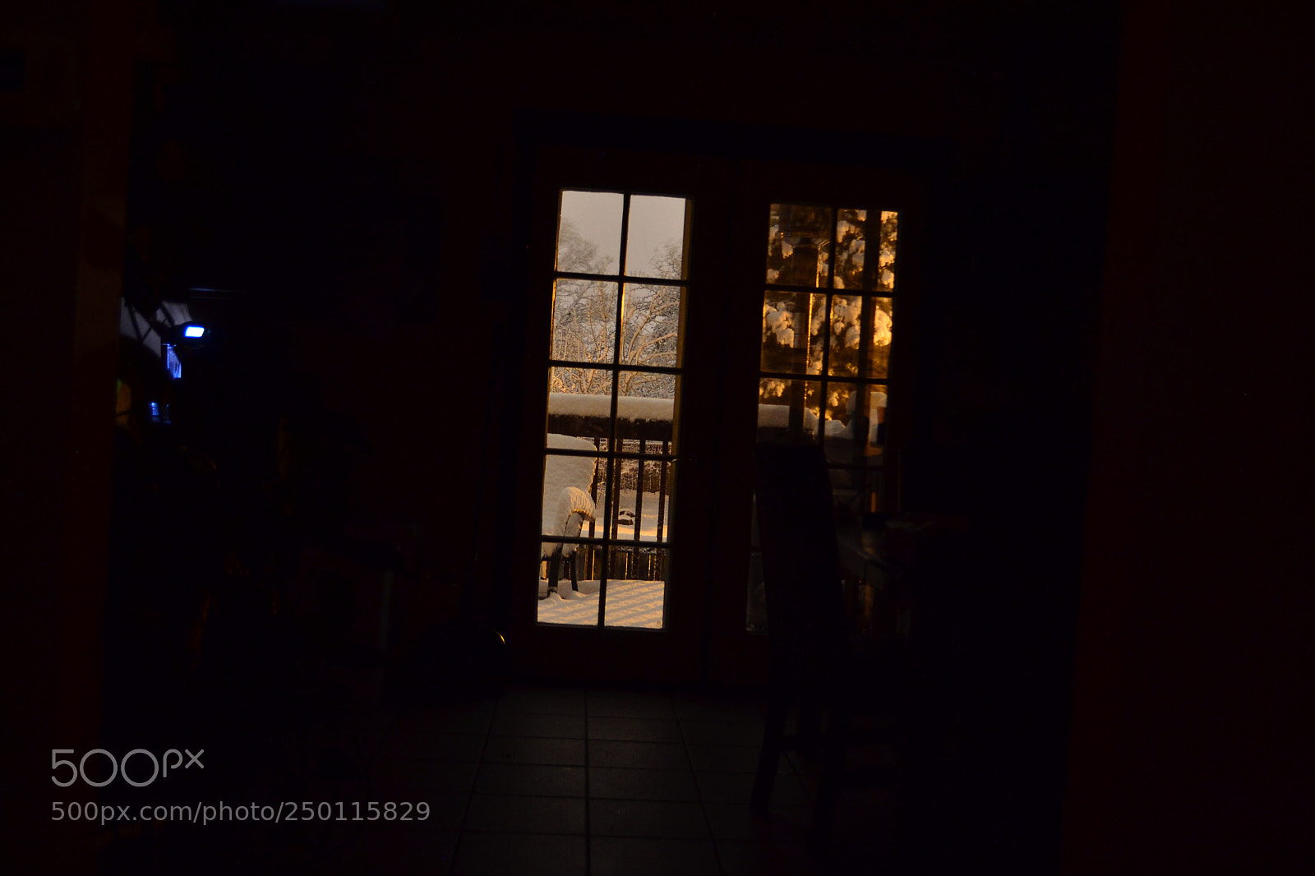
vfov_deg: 36.9
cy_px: 438
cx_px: 658
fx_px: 1315
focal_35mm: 36
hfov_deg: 53.1
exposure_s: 3
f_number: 4
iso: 400
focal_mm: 24
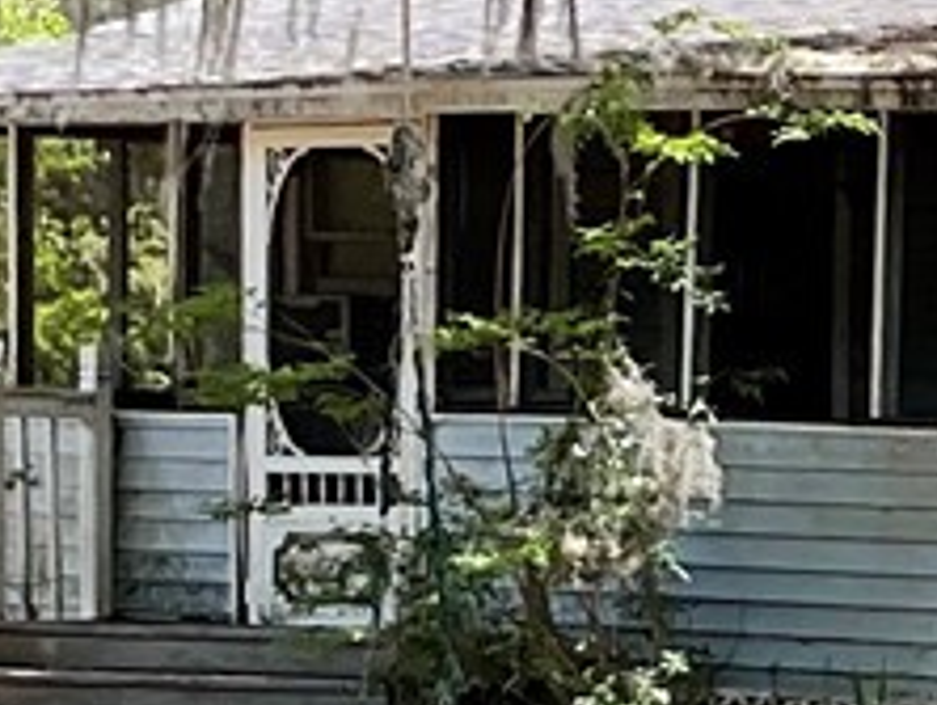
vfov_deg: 7.1
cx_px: 1714
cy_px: 891
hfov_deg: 9.0
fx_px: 5663
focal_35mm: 209
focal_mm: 3
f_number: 1.8
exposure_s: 1/457
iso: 16
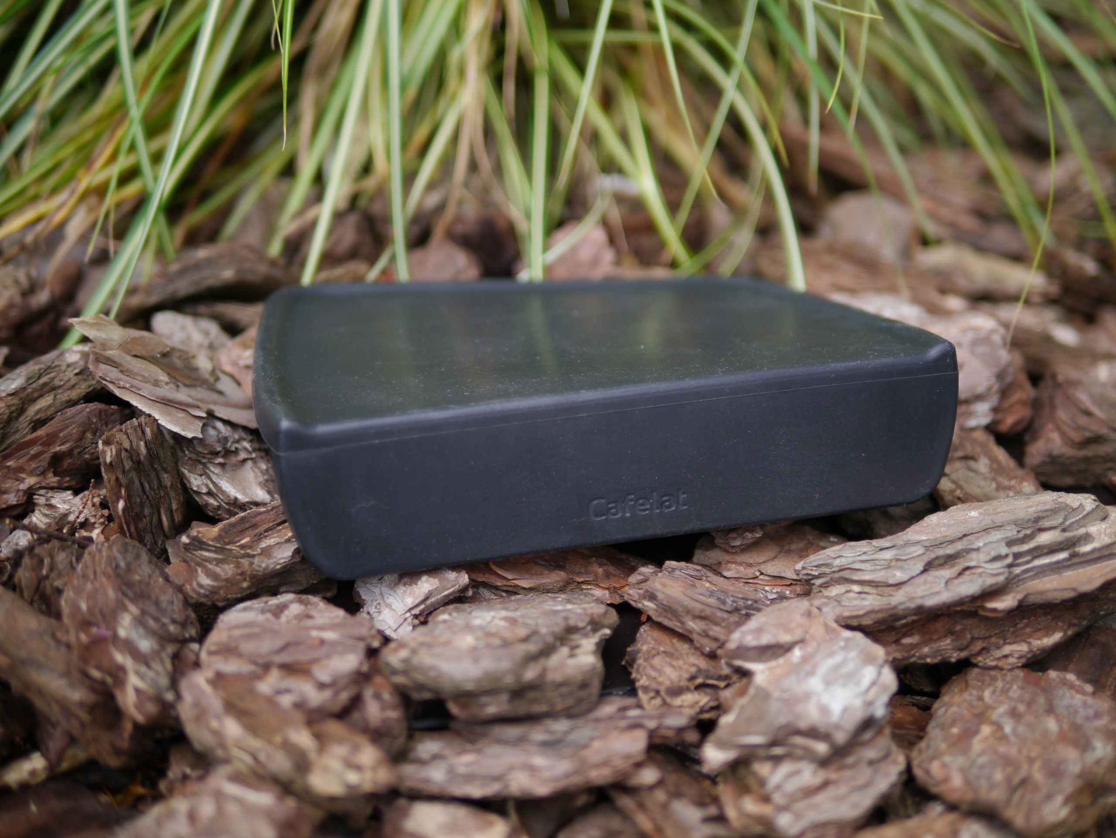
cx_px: 558
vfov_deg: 29.1
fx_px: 1613
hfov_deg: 38.2
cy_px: 419
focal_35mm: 50
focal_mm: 25
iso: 160
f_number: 1.4
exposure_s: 1/400
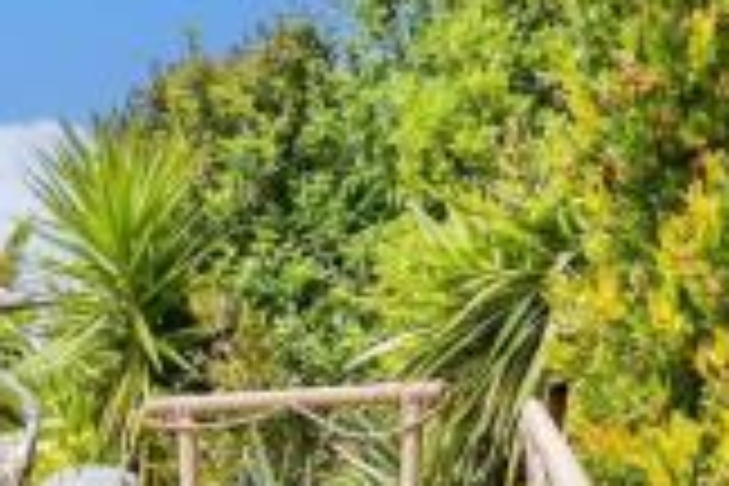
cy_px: 677
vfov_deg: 21.3
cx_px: 482
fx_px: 1134
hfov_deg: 35.3
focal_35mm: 56
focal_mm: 13
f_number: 10
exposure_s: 1/2500
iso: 1600
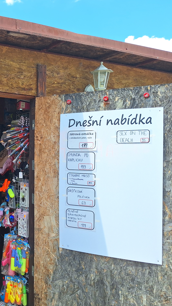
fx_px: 276
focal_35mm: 34
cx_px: -20
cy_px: 154
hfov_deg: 30.7
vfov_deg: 58.0
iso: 40
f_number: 1.8
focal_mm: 5.54
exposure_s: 1/883
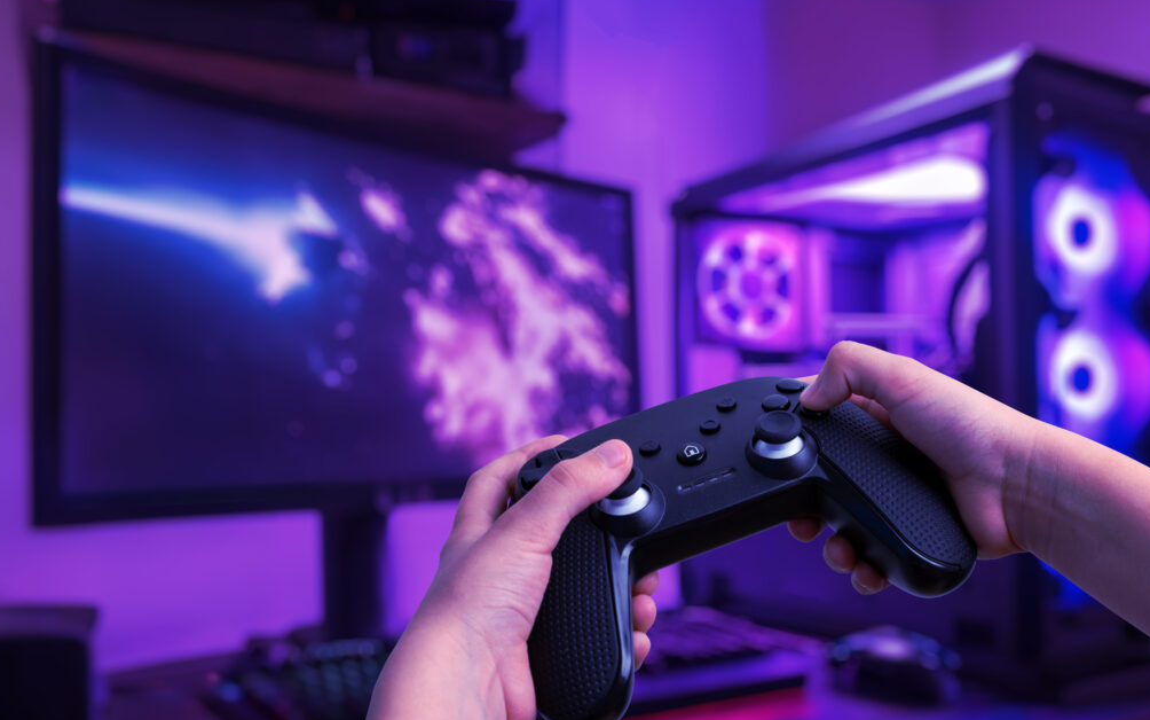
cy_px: 382
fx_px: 1630
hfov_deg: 38.9
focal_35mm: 52
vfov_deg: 24.9
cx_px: 577
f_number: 10
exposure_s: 1/60
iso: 200
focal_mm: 50
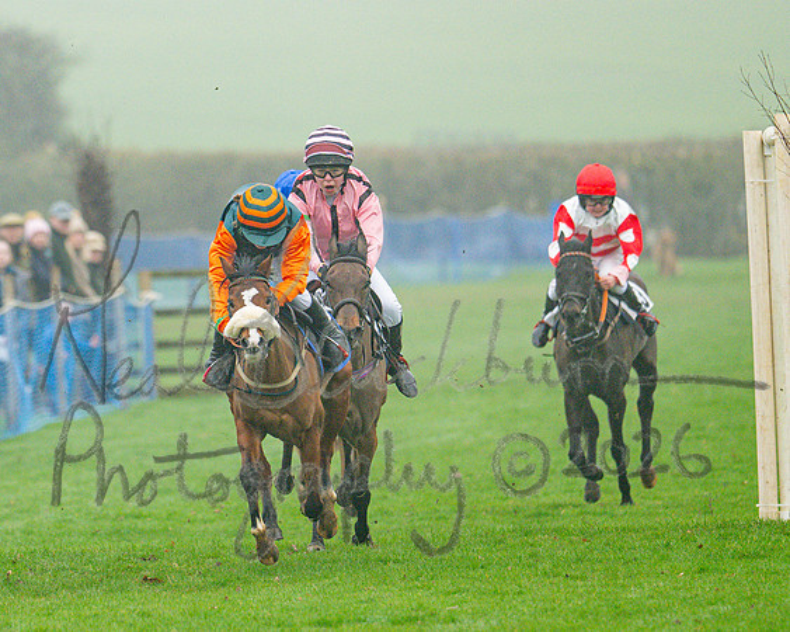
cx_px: 209
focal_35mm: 828
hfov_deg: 2.3
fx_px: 19347
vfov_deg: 1.9
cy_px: 331
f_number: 5
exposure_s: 1/1250
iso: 800
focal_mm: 400
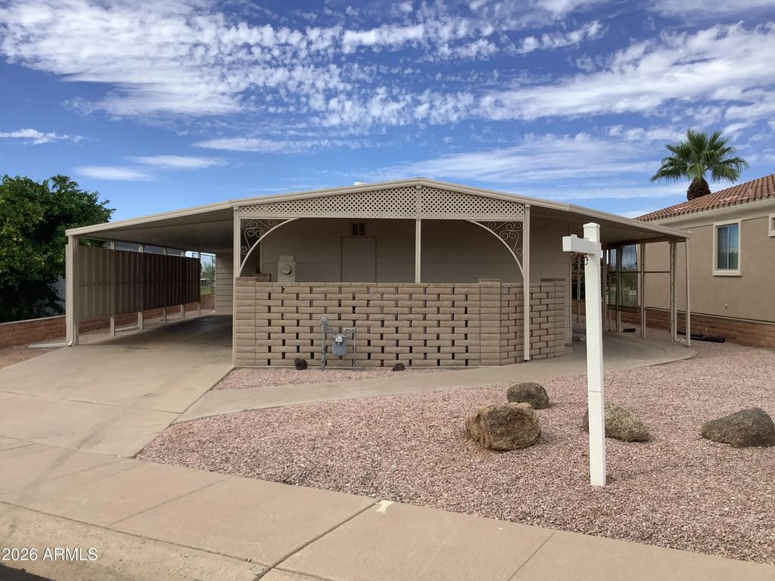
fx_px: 694
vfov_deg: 45.4
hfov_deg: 58.4
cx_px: 388
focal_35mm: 31
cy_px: 290
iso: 25
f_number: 2.4
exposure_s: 1/1631
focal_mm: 3.3
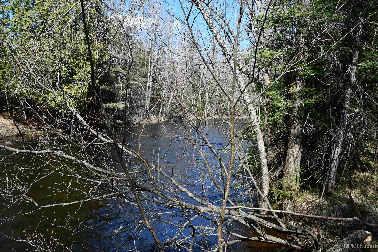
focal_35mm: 34
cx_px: 189
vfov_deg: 38.9
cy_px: 126
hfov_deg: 55.8
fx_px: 357
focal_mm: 23
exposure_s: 1/250
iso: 140
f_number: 8
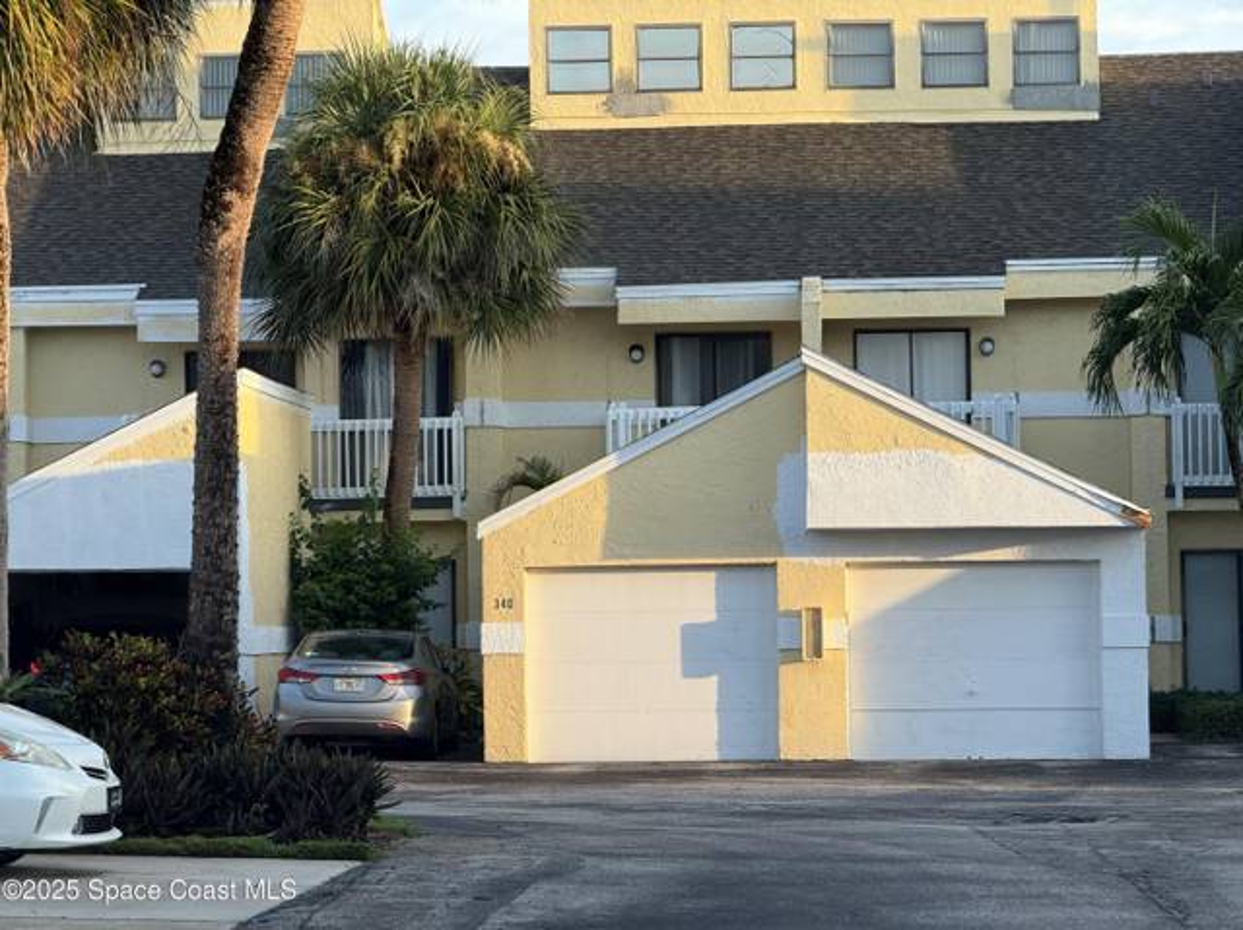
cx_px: 622
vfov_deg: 12.3
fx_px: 4306
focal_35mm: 120
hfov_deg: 16.4
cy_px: 465
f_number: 2.8
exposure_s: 1/293
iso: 50
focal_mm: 15.66
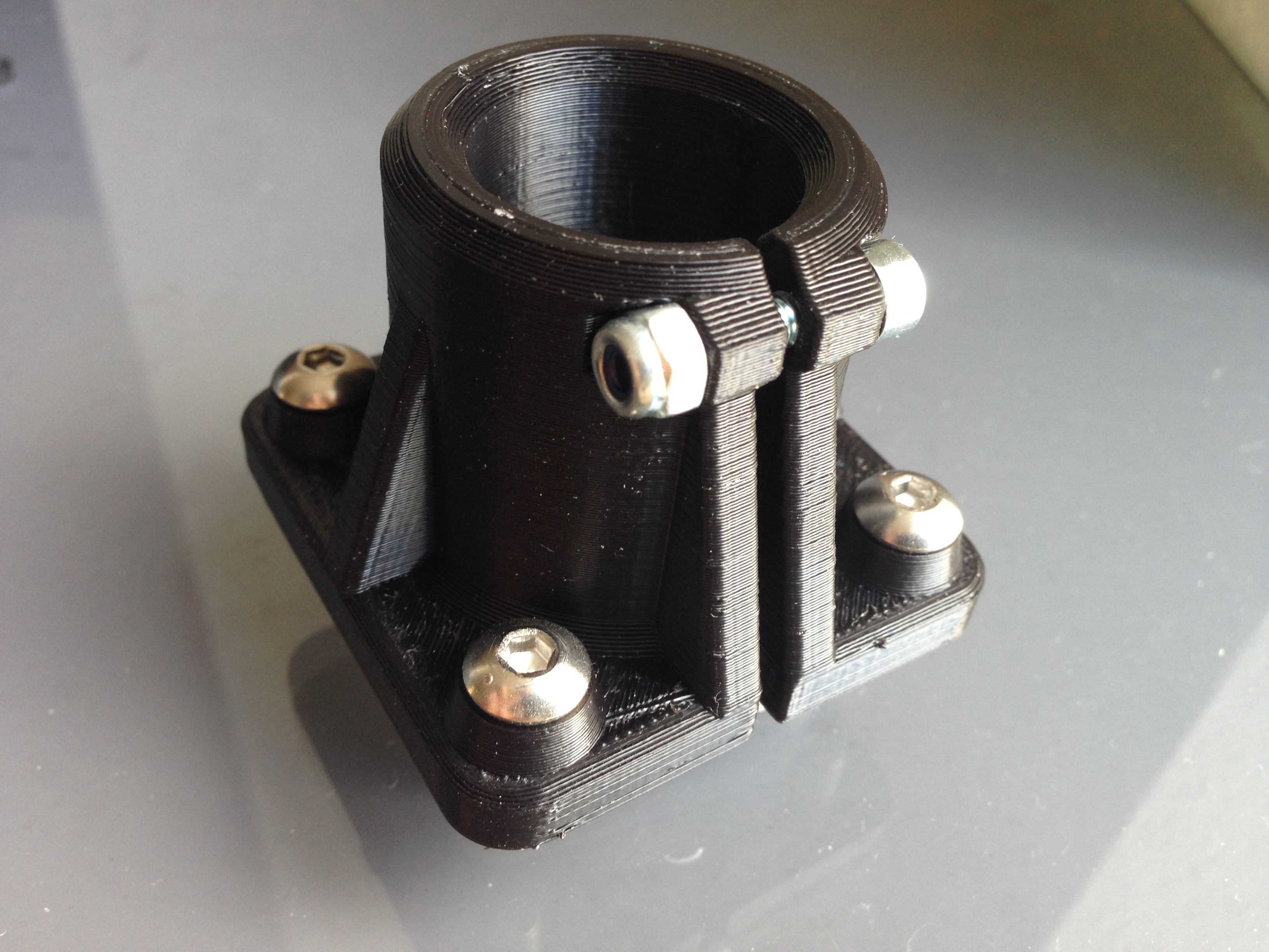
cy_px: 476
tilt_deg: -41.7
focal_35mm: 33
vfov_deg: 42.9
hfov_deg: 55.4
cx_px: 634
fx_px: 1210
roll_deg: -5.2
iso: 50
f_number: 2.4
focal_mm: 4.12
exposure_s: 1/24
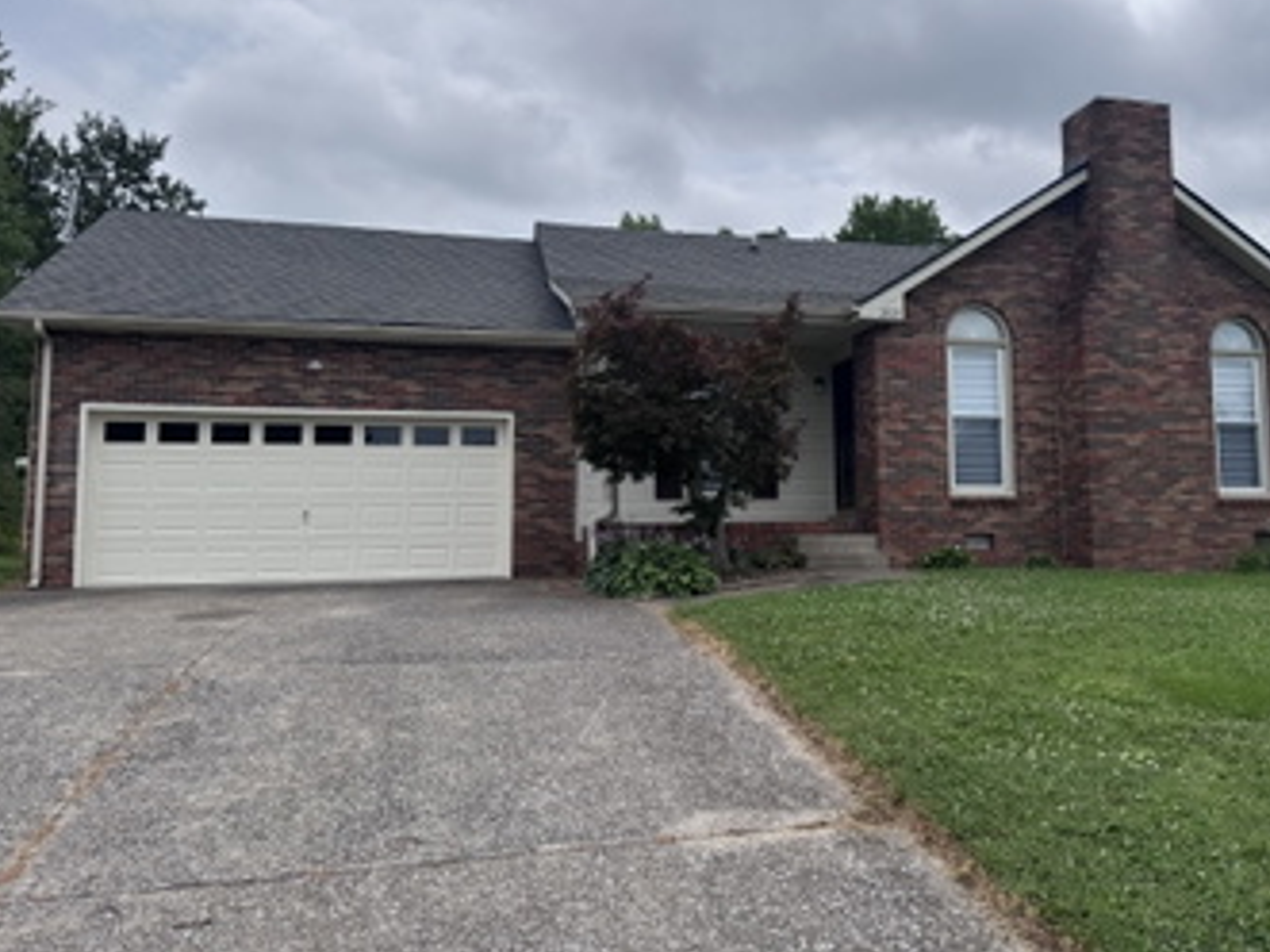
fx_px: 1064
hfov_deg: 61.3
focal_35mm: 29
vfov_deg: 48.1
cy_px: 422
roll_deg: +0.3
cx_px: 748
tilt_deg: +5.6
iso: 80
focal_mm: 6.76
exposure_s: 1/5814
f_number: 1.78
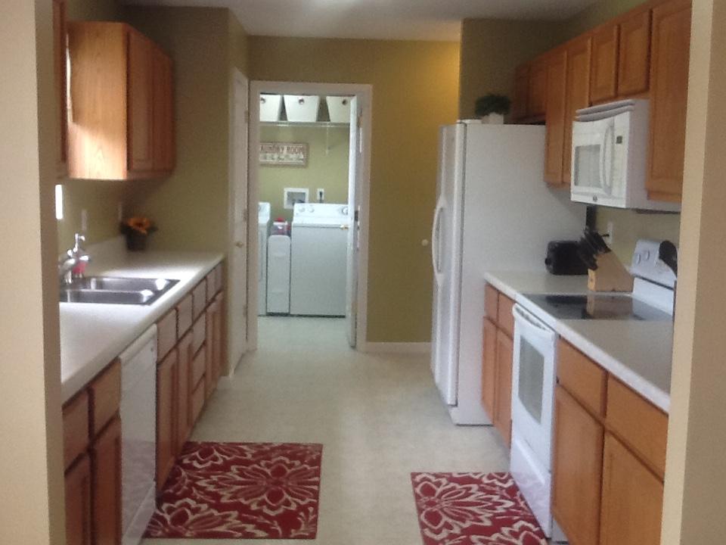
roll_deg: -2.9
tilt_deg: -6.0
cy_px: 272
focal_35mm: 44
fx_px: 923
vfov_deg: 32.9
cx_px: 363
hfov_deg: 42.9
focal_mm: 2.03
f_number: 2.4
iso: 50
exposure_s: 1/33
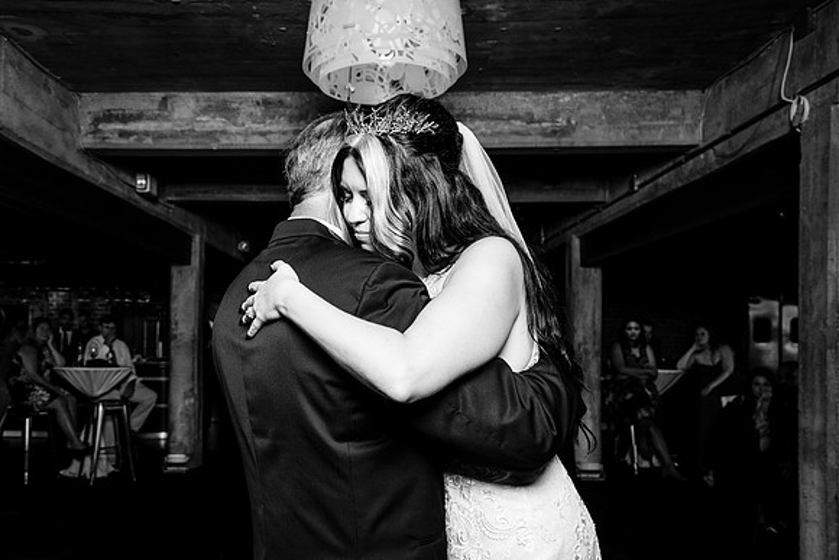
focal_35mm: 35
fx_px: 820
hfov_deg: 53.8
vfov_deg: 37.6
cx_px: 335
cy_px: 328
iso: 2000
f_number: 5.6
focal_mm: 29
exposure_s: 1/200
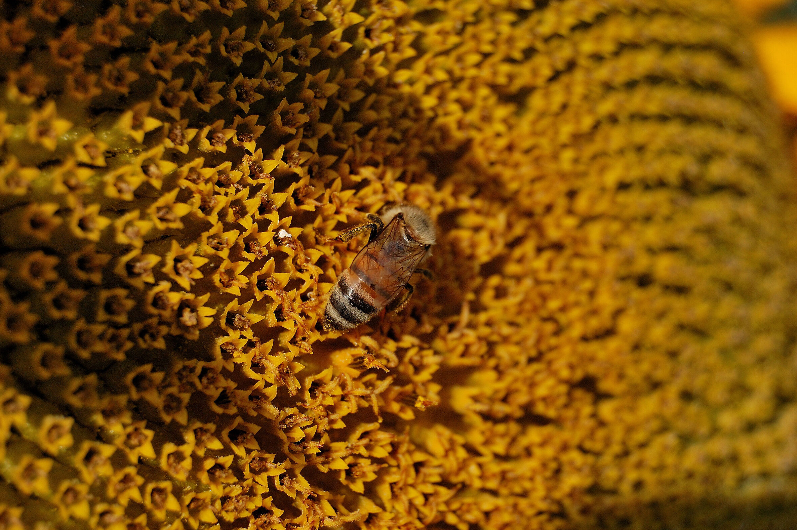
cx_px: 402
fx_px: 1847
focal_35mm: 84
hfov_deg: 24.3
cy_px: 262
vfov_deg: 16.3
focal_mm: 55
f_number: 5.6
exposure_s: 1/1250
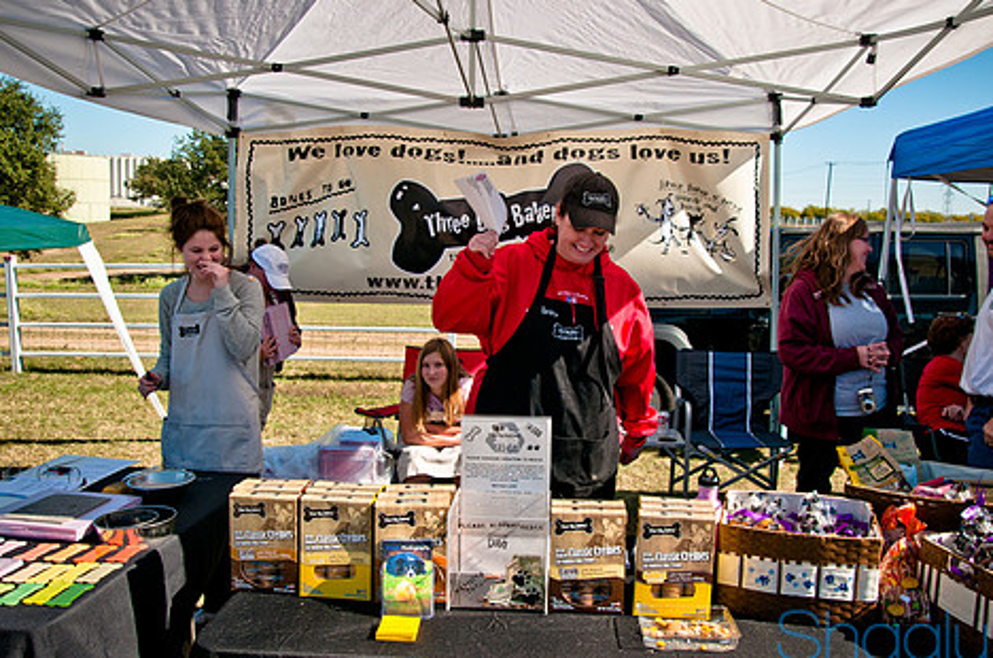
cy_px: 336
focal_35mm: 32
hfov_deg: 59.4
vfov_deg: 41.4
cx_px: 501
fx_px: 870
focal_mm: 17
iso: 200
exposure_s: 1/1000
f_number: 5
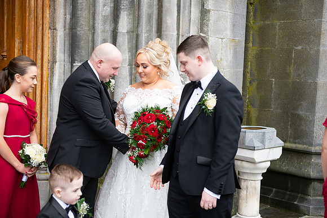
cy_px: 109
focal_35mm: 55
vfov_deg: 24.6
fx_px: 500
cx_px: 164
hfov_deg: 36.2
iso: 125
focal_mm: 55
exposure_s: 1/160
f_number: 3.5
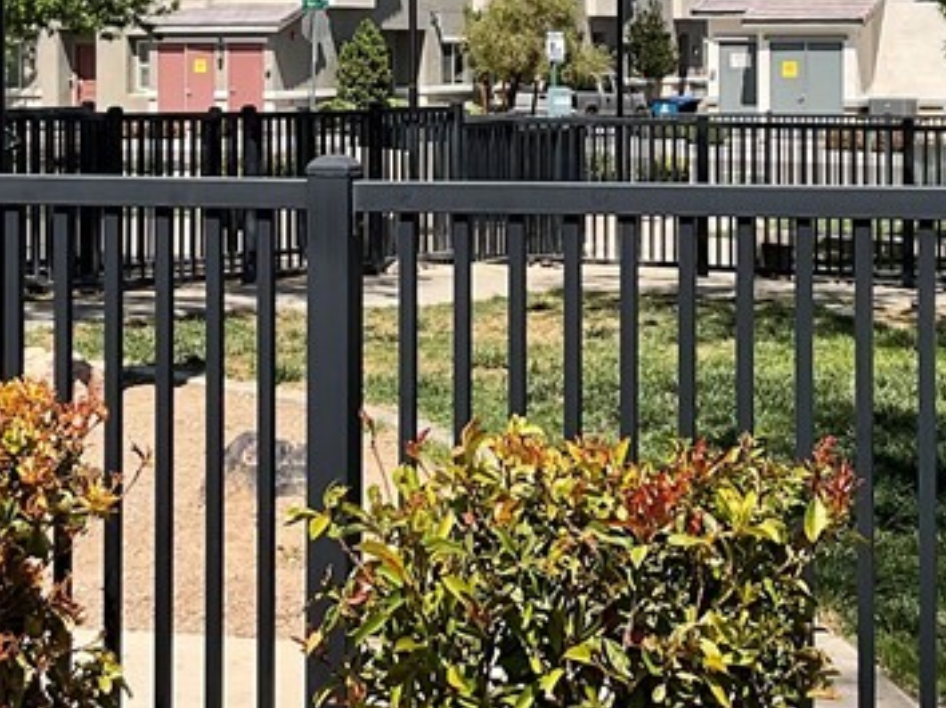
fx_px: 2294
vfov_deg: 17.3
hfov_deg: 23.3
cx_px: 510
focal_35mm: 84
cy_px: 72
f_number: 1.8
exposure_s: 1/1912
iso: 16
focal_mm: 3
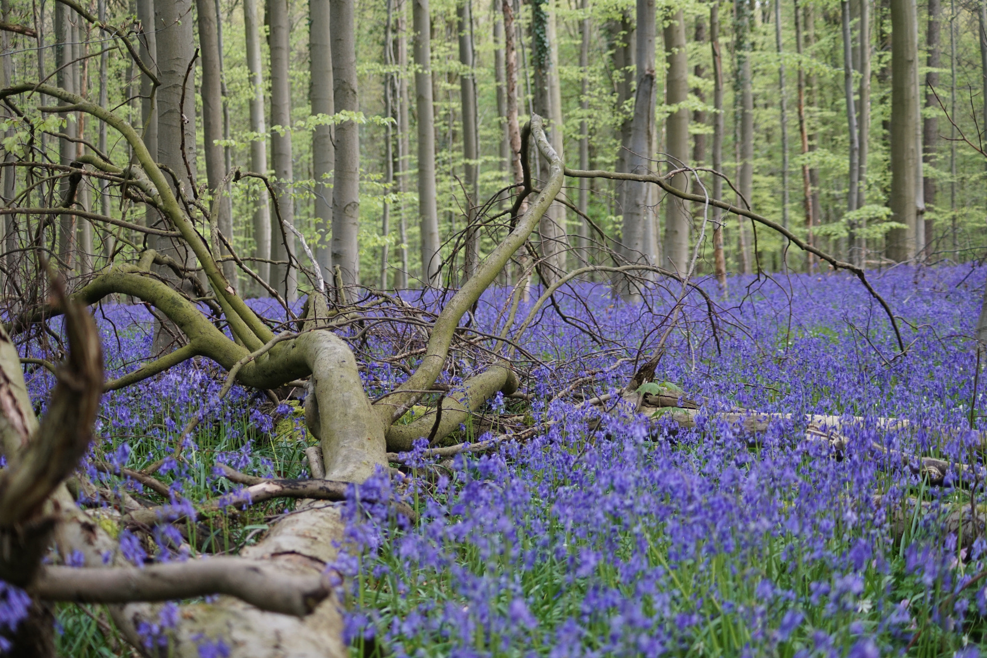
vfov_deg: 16.6
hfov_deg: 24.6
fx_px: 2262
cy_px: 329
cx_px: 494
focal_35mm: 82
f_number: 4
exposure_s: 1/160
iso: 400
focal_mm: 55
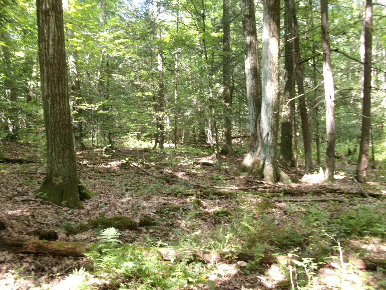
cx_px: 193
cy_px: 145
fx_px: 312
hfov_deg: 63.4
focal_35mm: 28
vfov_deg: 49.7
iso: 158
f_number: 3.9
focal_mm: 5.1
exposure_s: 1/34
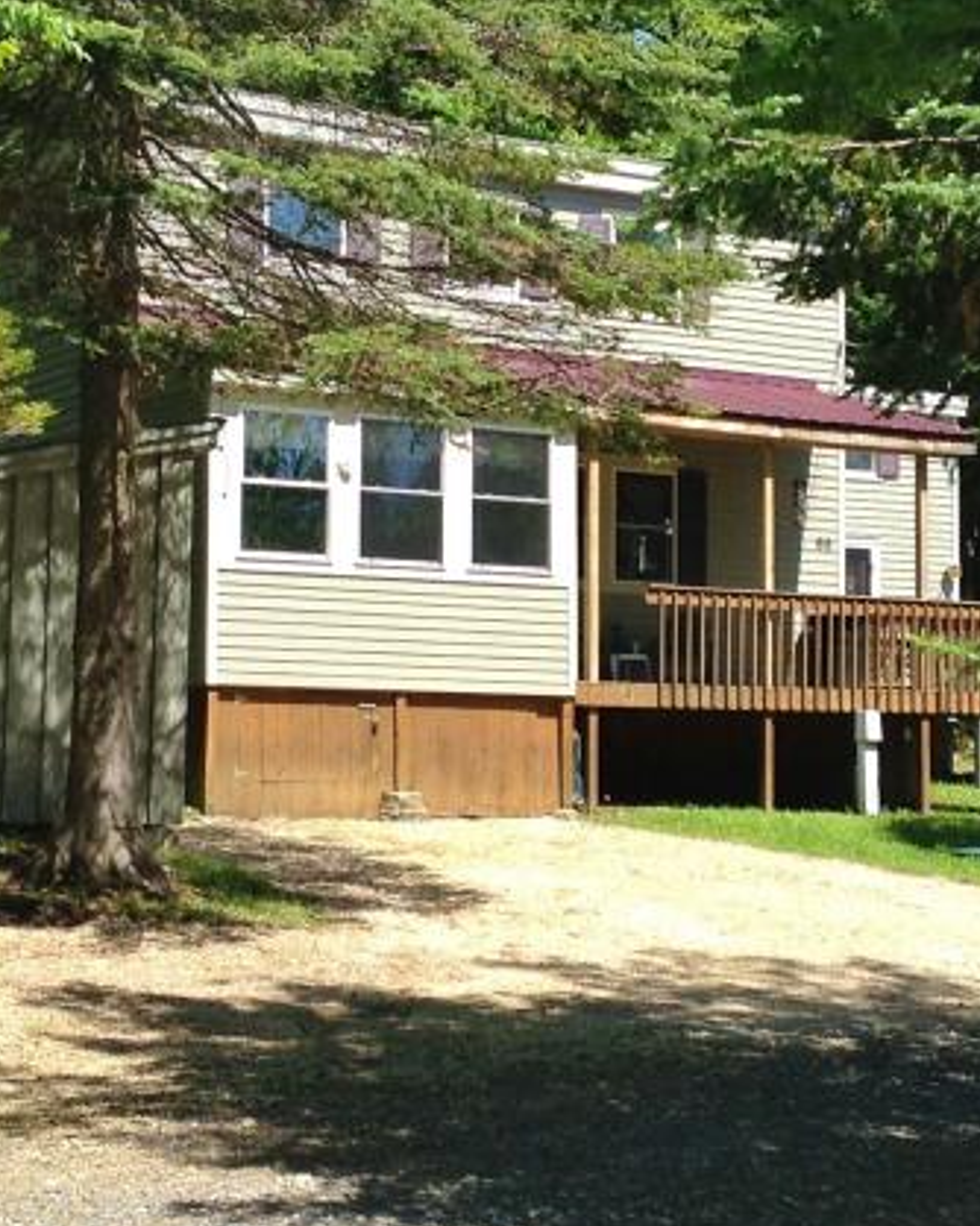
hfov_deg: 19.4
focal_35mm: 79
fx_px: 2866
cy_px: 560
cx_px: 587
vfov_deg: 24.1
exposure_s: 1/568
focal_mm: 3.3
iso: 25
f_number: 2.4
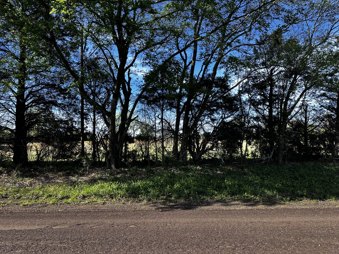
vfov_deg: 56.8
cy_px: 127
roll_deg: +0.6
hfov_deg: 71.6
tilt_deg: +2.6
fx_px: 235
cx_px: 170
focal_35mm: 24
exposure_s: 1/1272
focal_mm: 6.86
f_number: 1.78
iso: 80
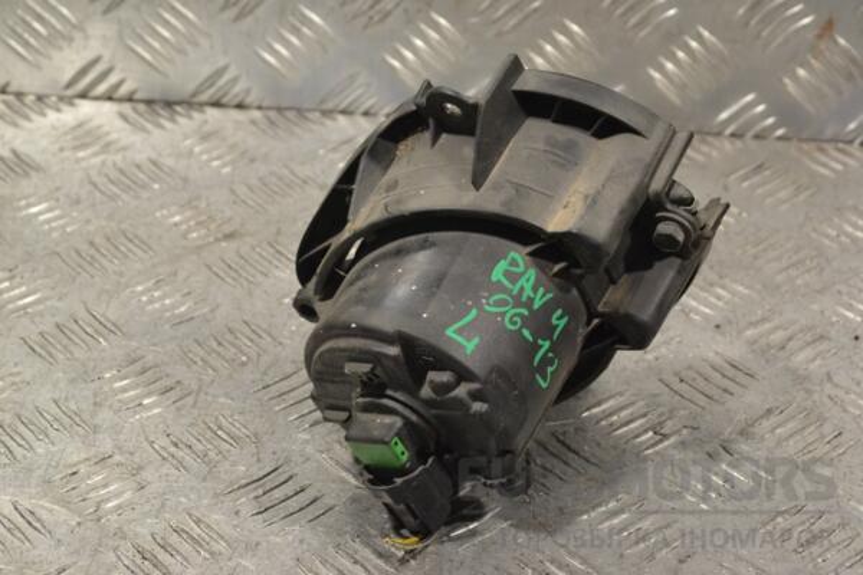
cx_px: 432
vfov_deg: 16.6
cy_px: 288
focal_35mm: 82
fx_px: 1978
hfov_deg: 24.6
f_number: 9
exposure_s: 1/320
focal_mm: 55
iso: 3200
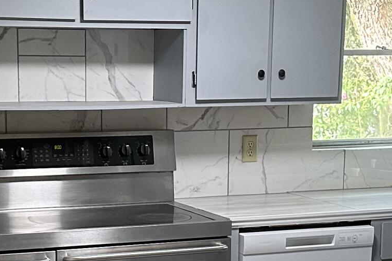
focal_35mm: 99
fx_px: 1078
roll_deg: +0.4
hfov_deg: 20.6
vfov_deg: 13.6
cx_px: 145
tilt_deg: -10.6
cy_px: 257
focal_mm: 6.86
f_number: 1.78
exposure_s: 1/60
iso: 200
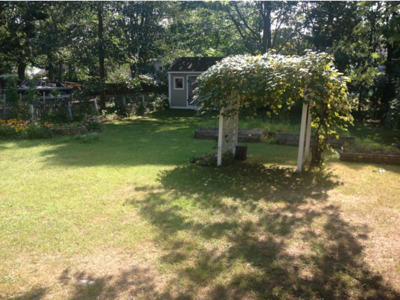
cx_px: 200
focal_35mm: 35
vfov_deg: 40.7
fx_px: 405
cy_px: 150
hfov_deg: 52.6
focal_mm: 4.28
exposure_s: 1/343
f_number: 2.4
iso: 50
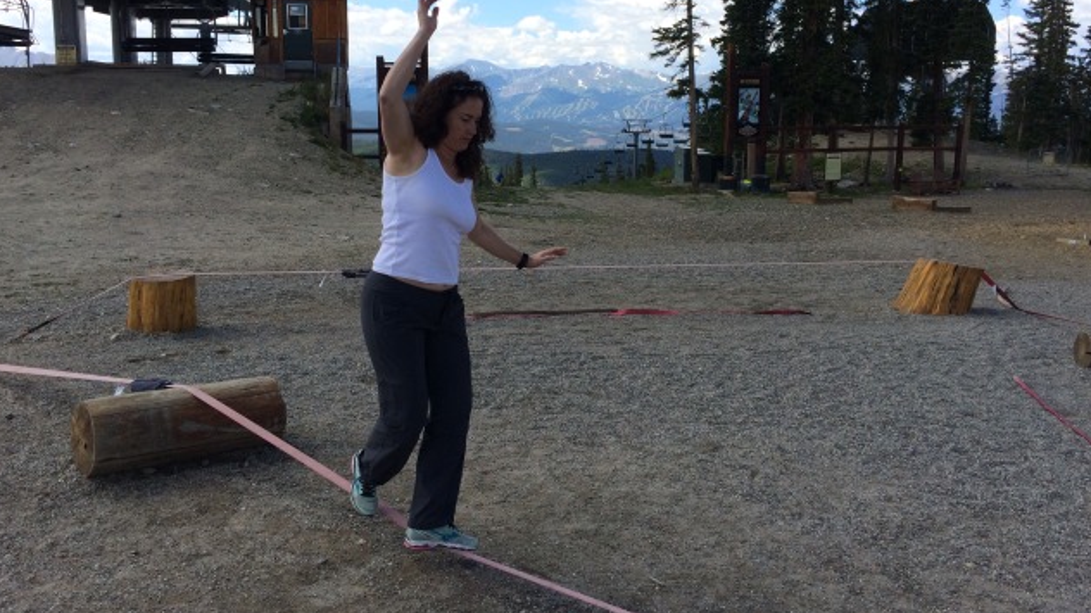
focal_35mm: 32
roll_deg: +0.5
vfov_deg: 36.4
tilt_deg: -10.5
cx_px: 540
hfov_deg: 61.0
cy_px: 231
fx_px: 925
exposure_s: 1/1244
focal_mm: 4.15
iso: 32
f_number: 2.2
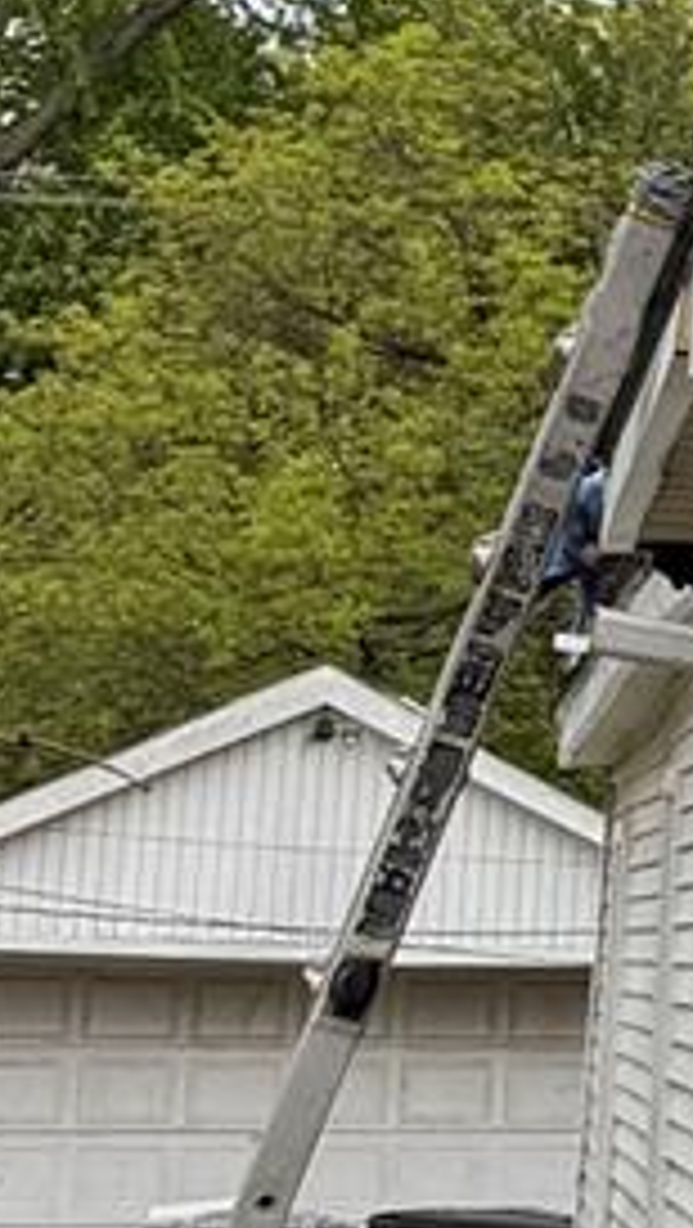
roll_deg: +0.4
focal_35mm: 147
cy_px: 441
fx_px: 4792
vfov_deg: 14.6
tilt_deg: +10.4
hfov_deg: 7.1
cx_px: 2344
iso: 80
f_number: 1.78
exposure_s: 1/1855
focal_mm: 6.76
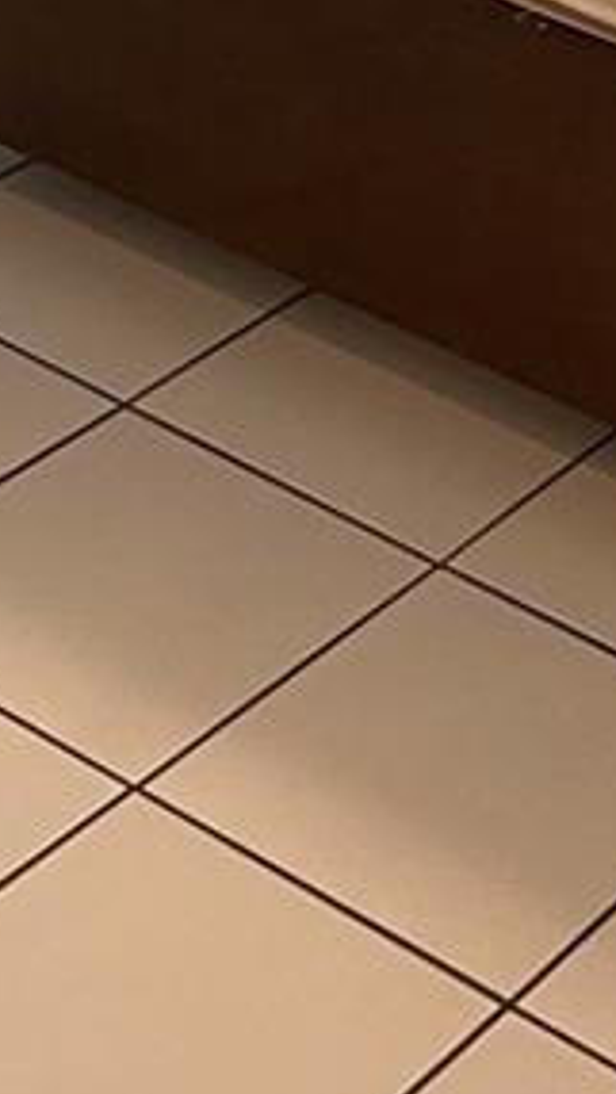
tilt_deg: -21.3
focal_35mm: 119
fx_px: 3453
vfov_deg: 17.1
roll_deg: -5.5
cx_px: 742
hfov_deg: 10.0
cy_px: -283
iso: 160
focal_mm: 4.25
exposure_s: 1/60
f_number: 1.8
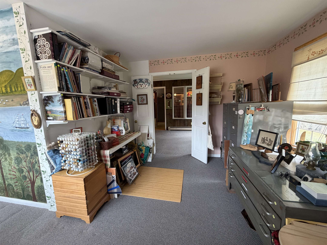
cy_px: 122
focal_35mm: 14
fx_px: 132
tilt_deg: -8.7
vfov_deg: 85.7
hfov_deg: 102.1
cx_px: 164
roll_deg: +1.7
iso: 160
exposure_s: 1/60
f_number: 2.2
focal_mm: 2.22
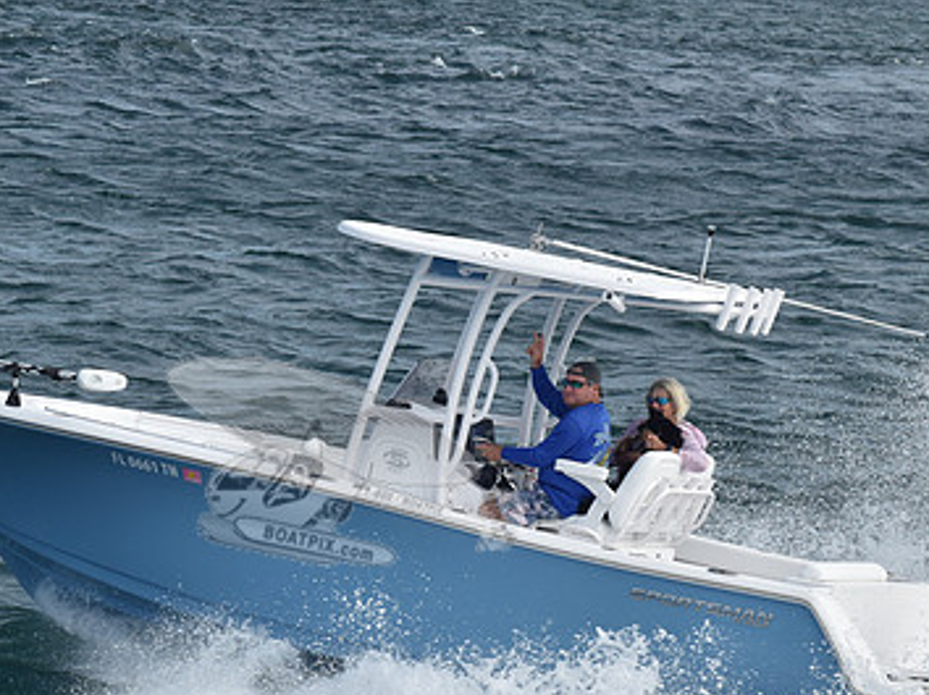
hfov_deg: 7.0
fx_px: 7617
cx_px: 354
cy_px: 460
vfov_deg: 5.2
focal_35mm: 284
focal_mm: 120
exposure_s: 1/1000
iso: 400
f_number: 11
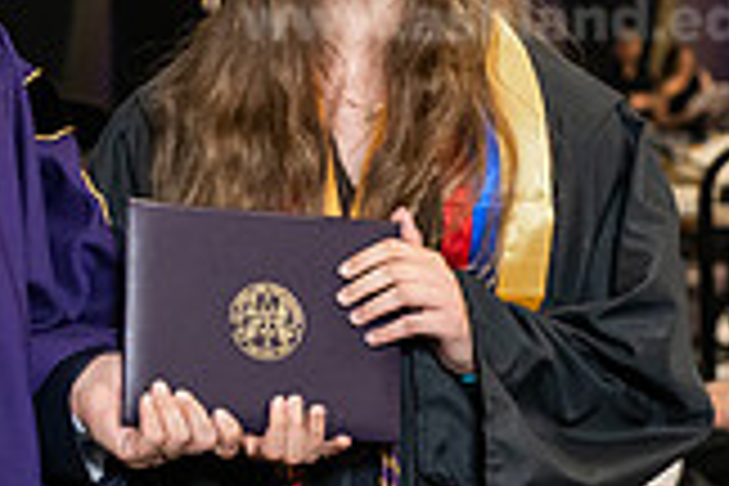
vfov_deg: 5.5
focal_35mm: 251
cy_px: 115
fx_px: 5082
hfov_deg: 8.2
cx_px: 36
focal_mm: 70
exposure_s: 1/200
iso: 2500
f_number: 5
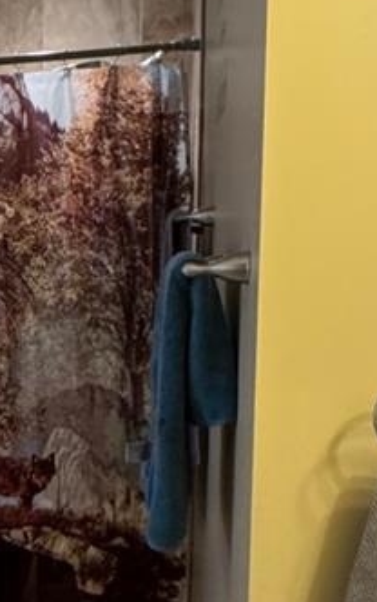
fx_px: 1100
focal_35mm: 67
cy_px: 432
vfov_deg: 30.2
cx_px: -121
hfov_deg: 18.1
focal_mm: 2.22
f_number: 2.2
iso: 250
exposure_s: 1/60
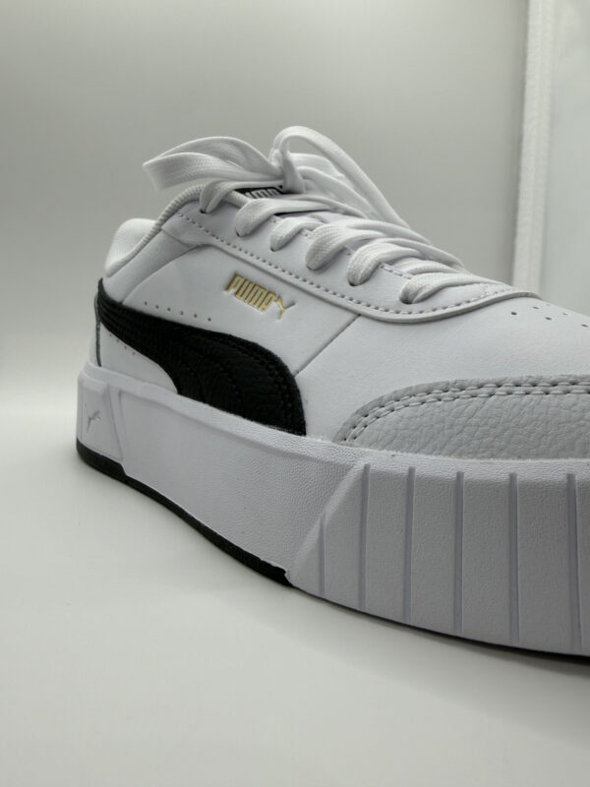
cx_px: 295
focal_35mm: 24
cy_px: 394
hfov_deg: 56.8
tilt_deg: -0.7
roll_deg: -2.8
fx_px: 545
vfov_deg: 71.6
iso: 32
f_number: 2.2
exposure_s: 1/125
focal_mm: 2.22
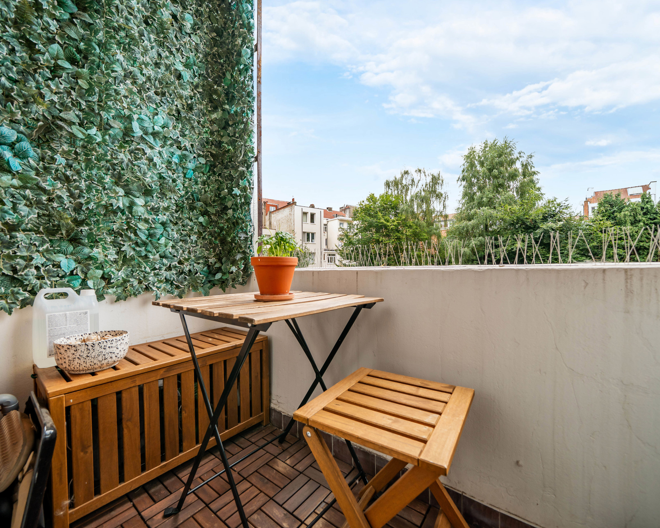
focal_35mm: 14
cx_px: 334
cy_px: 270
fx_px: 273
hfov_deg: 100.7
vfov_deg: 88.0
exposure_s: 1/125
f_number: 5.6
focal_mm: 12
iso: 100
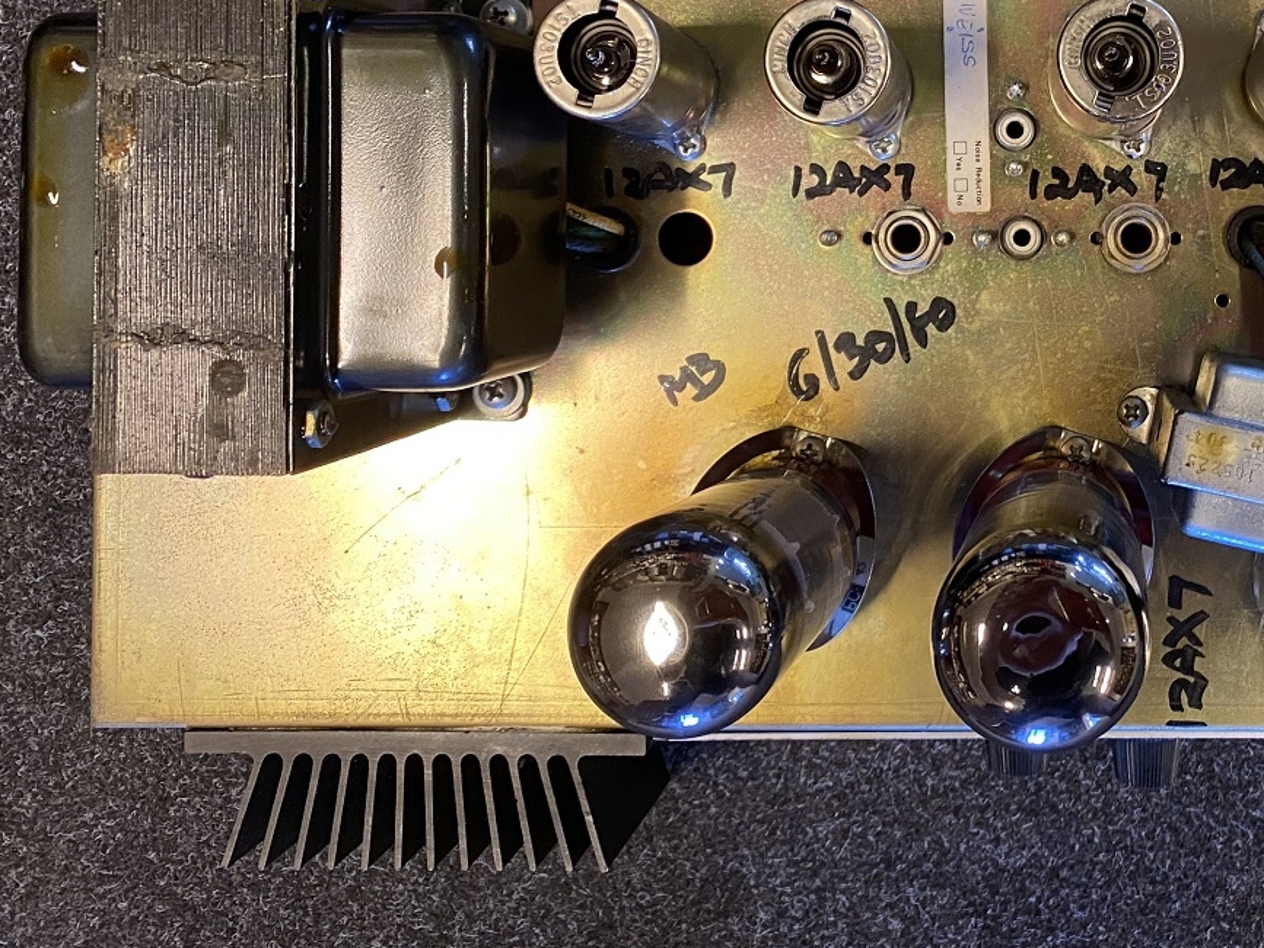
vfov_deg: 31.5
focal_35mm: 45
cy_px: 211
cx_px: 1042
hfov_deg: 40.1
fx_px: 1643
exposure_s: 1/50
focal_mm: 4.25
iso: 200
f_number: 1.8
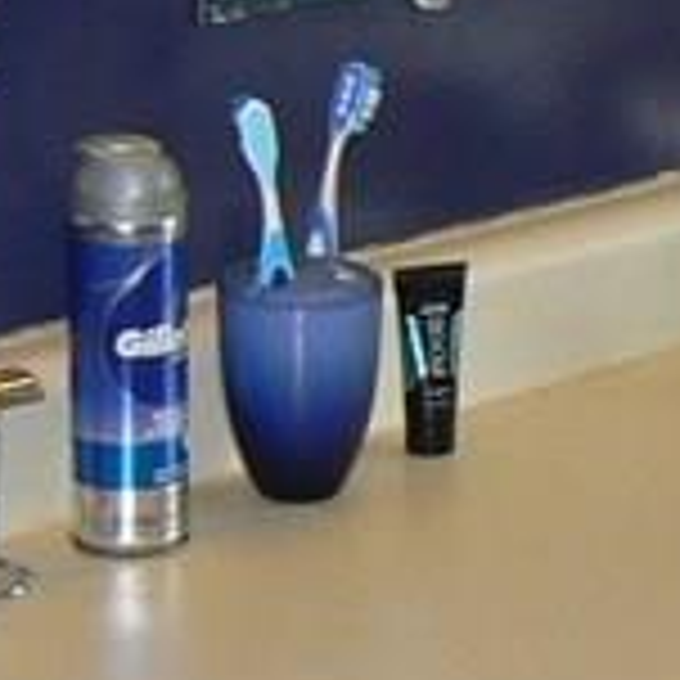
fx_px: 4801
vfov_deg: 8.1
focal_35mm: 216
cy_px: 243
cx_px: 730
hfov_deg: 8.0
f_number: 2.8
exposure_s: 1/30
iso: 100
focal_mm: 6
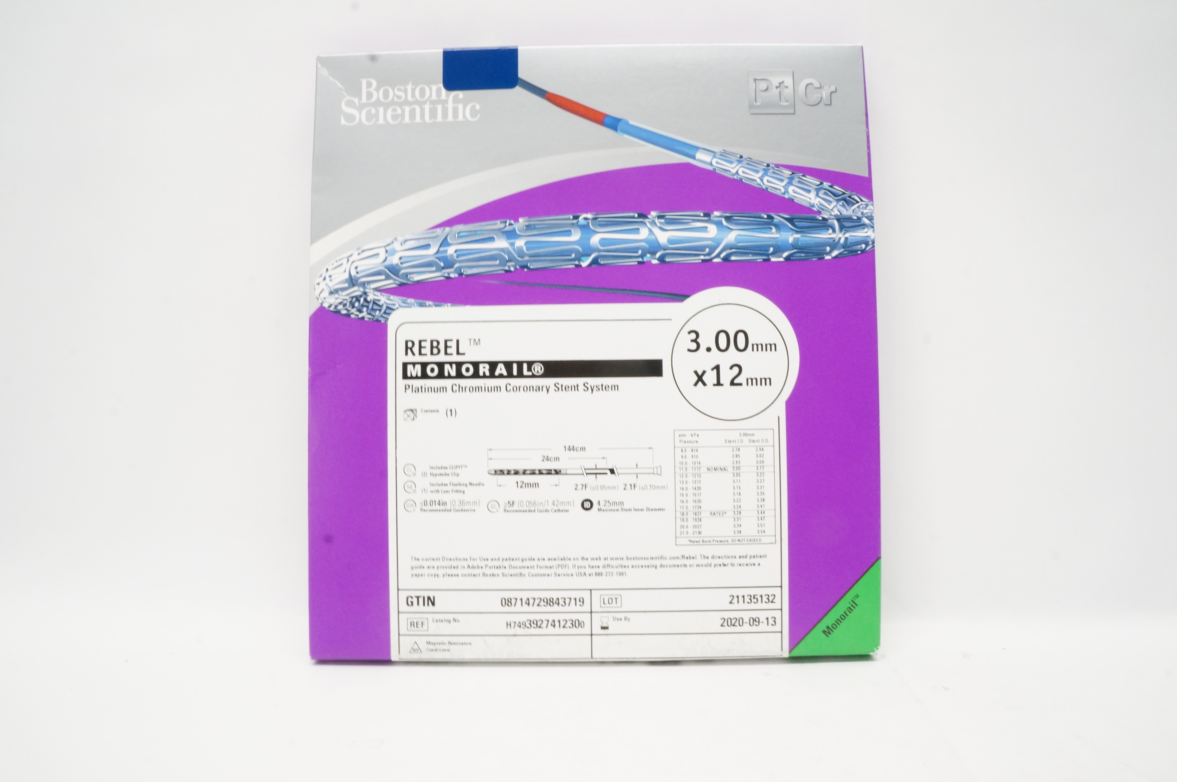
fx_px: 882
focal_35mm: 27
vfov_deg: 47.8
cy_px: 391
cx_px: 588
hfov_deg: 67.4
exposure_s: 1/13
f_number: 18
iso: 1600
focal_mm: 18
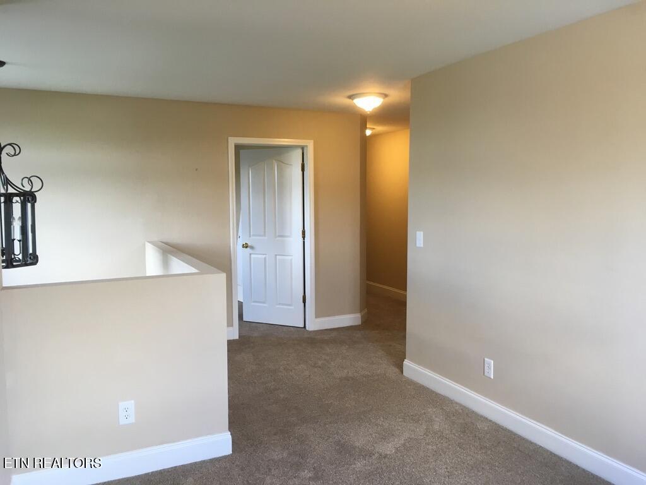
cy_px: 242
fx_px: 541
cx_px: 323
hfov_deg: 61.7
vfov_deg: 48.2
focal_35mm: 29
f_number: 2.2
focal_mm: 4.15
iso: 50
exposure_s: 1/30
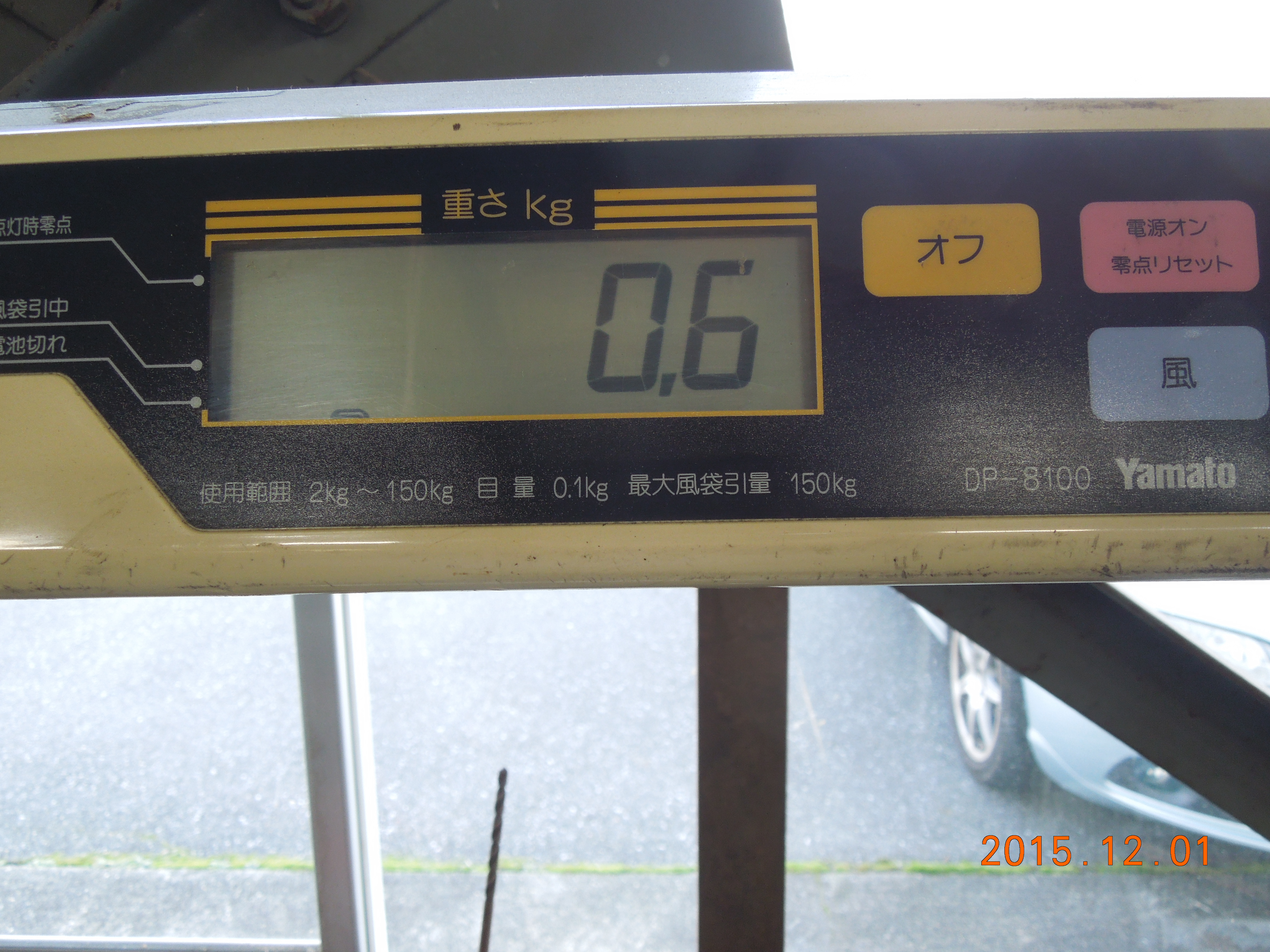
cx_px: 635
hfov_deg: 58.4
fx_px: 1137
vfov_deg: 45.4
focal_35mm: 31
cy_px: 476
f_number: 3.6
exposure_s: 1/30
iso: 200
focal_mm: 5.6
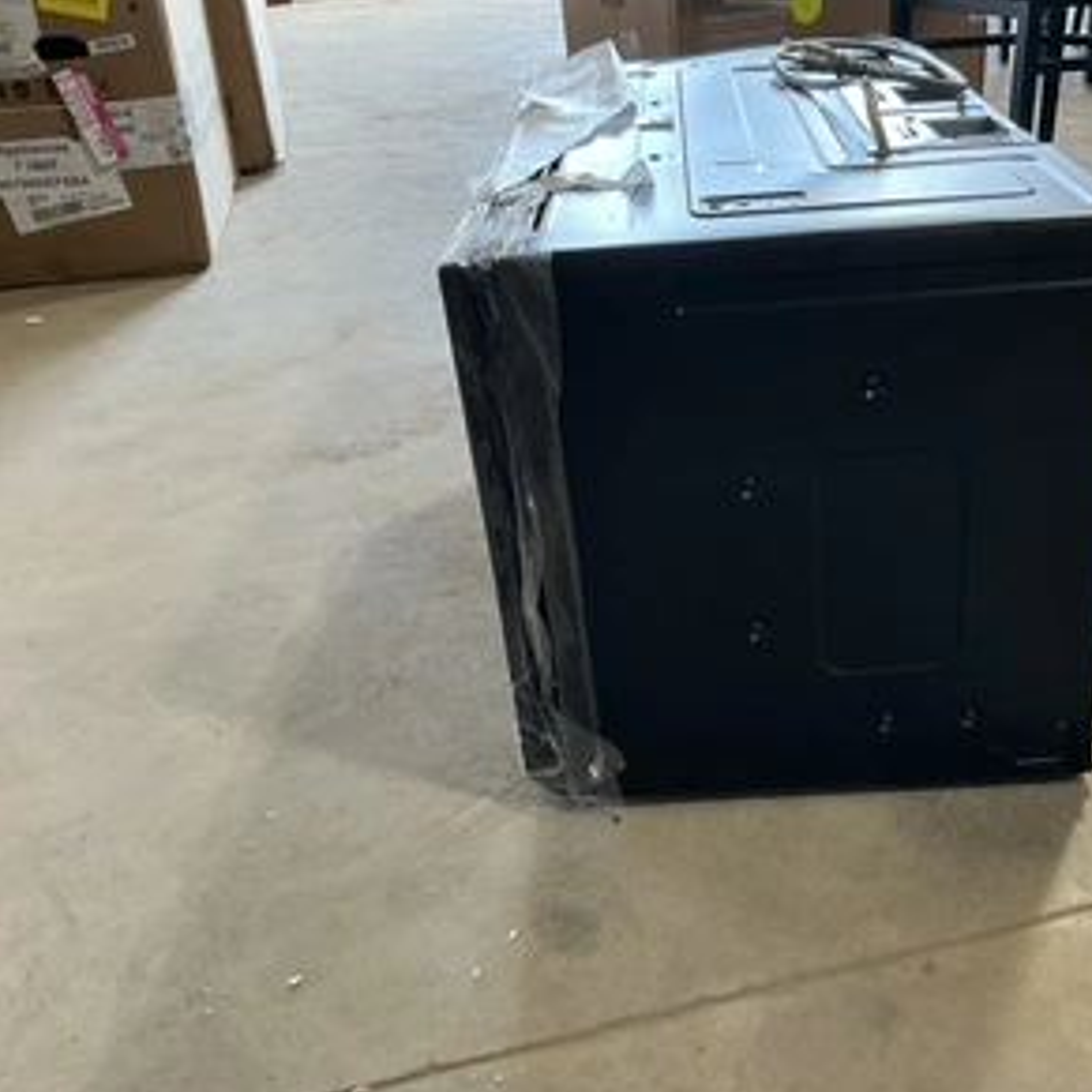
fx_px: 1213
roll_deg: +2.5
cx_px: 747
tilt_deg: -30.2
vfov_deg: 48.4
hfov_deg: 47.5
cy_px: 559
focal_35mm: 34
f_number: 1.8
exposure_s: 1/60
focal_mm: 3
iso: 100
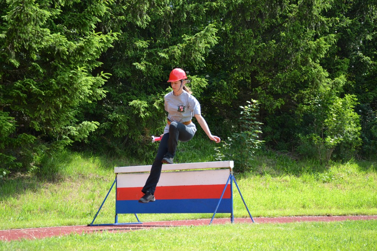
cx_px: 188
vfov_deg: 20.1
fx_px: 707
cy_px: 126
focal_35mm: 68
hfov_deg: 29.9
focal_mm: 45
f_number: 4.8
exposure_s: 1/640
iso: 400
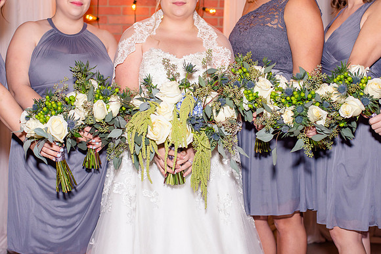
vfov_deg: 25.8
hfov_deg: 37.8
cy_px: 127
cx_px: 190
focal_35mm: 52
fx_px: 556
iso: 250
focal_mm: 35
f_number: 2.8
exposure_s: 1/250
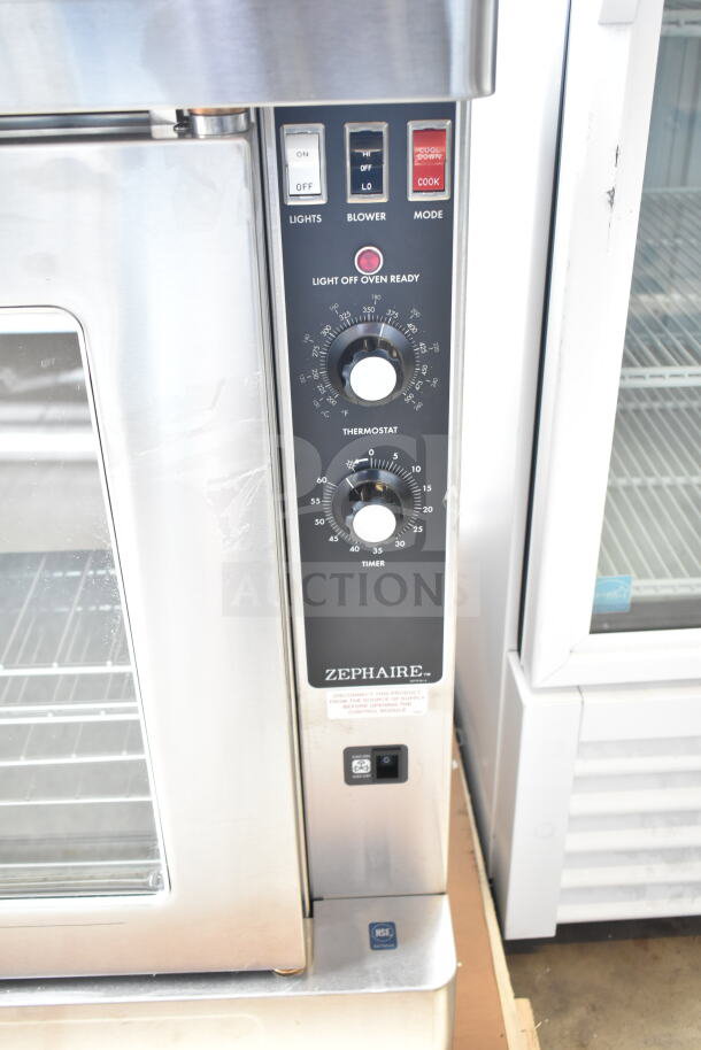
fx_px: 1051
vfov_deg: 53.1
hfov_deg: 36.9
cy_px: 525
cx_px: 350
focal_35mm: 36
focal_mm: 24
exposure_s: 1/50
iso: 1600
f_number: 3.8
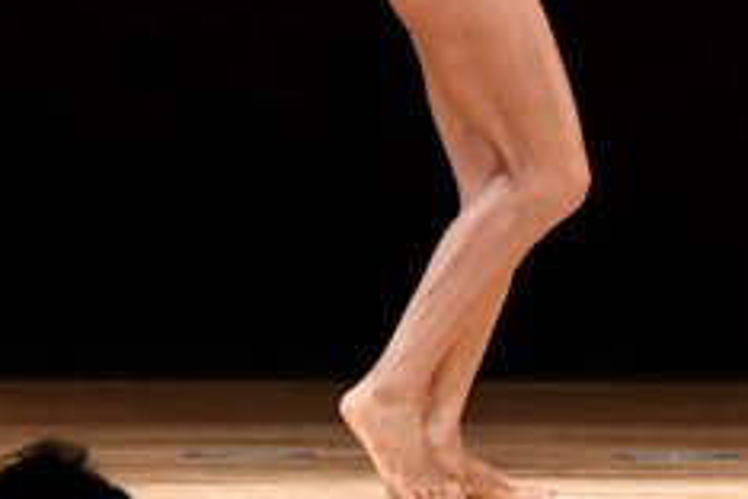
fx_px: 15478
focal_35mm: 745
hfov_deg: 2.8
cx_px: 698
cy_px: 45
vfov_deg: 1.8
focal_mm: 150
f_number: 5.6
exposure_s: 1/400
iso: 3200
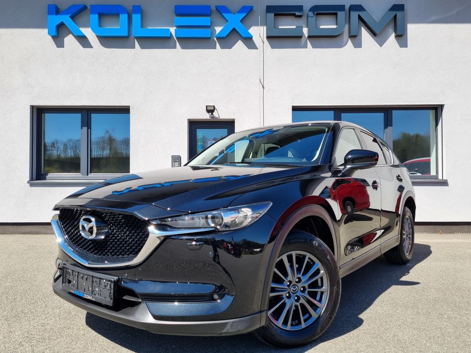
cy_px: 176
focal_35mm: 26
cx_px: 236
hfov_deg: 67.3
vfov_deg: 53.1
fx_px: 354
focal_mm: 5.4
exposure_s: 1/1284
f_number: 1.8
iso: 50
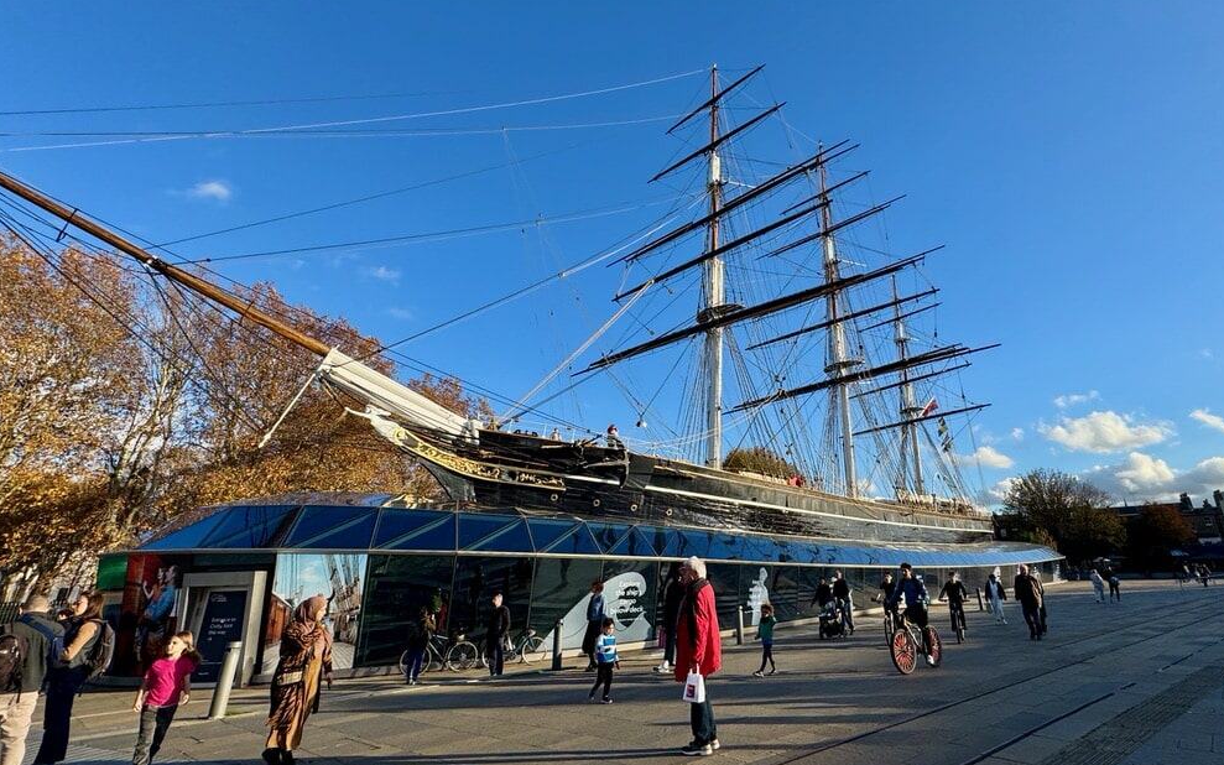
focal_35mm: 15
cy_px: 357
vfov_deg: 74.7
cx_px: 613
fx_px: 500
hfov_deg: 101.5
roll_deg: +3.9
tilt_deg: +22.5
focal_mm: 2.22
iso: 40
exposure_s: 1/1217
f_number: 2.2
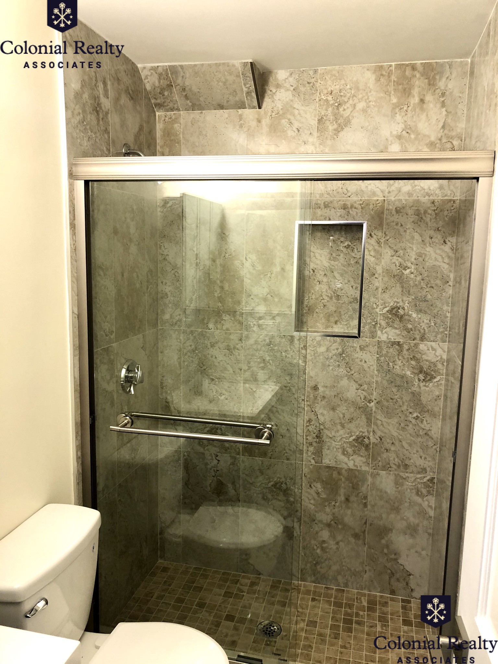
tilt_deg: -9.4
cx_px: 249
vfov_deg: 63.4
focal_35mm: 28
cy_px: 332
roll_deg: -0.5
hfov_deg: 49.7
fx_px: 537
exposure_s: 1/30
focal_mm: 3.99
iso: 40
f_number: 1.8
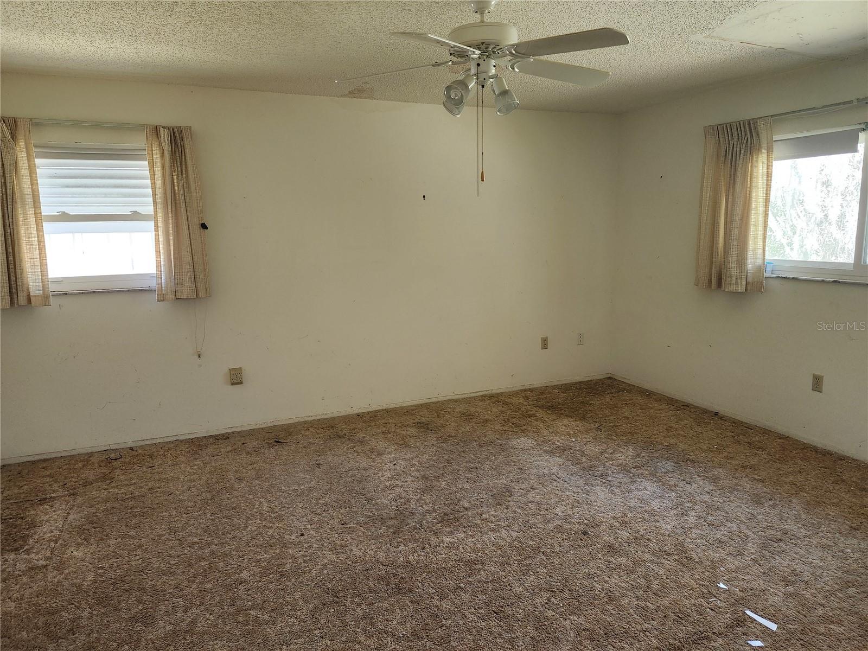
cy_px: 326
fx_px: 577
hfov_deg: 73.9
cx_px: 434
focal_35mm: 23
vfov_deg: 58.9
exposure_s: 1/120
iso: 800
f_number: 1.8
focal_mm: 5.54
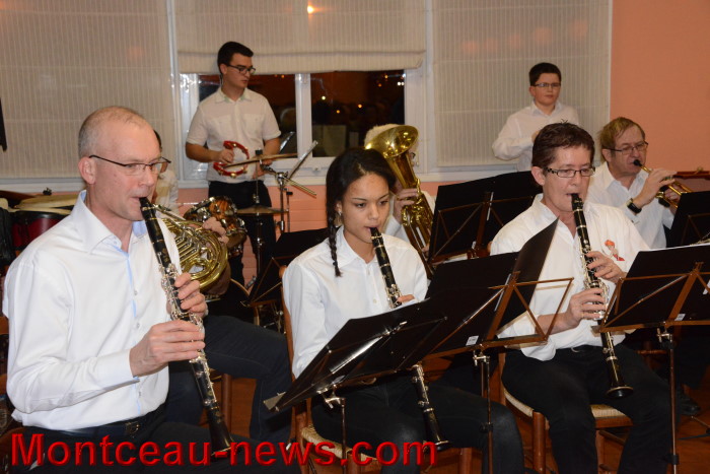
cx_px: 355
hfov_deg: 29.6
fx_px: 1341
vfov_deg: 20.0
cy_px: 237
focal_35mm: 68
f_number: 8
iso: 6400
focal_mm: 68
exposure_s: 1/80
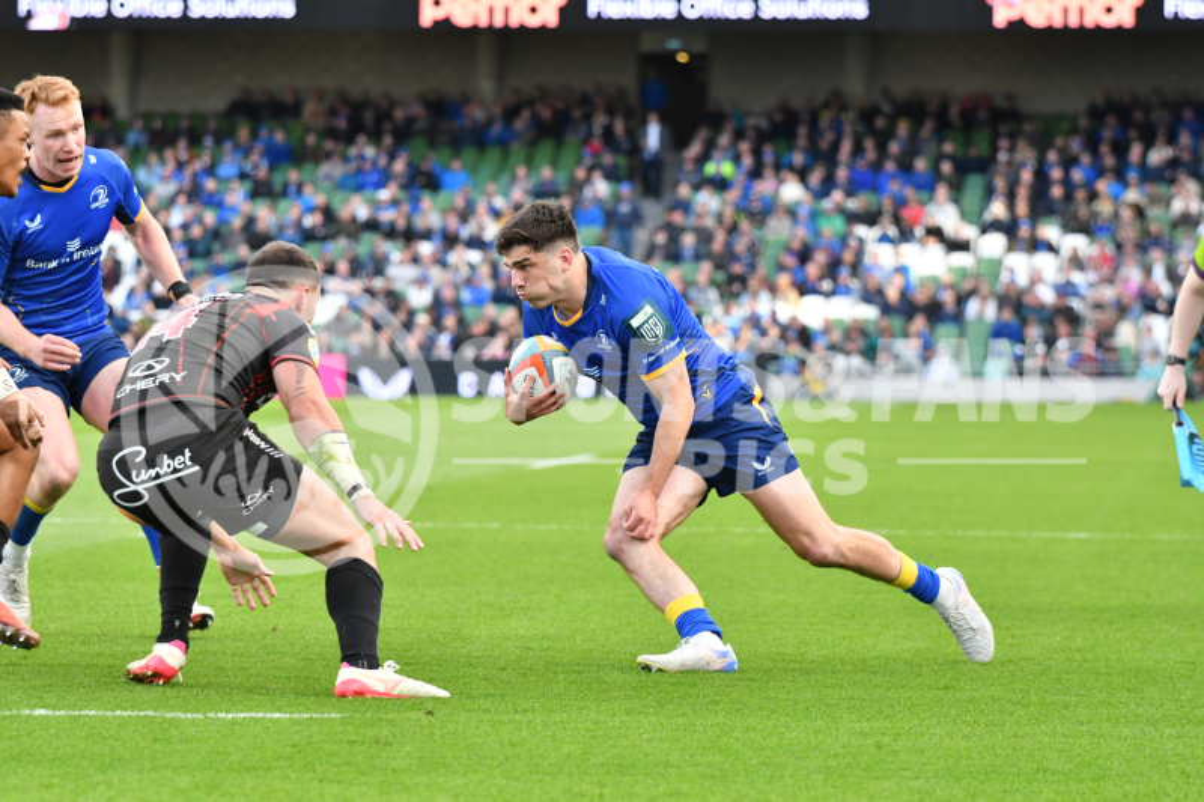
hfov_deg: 9.5
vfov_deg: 6.3
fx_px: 7272
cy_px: 401
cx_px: 602
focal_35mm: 218
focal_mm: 145
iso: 1600
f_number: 4
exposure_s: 1/1600
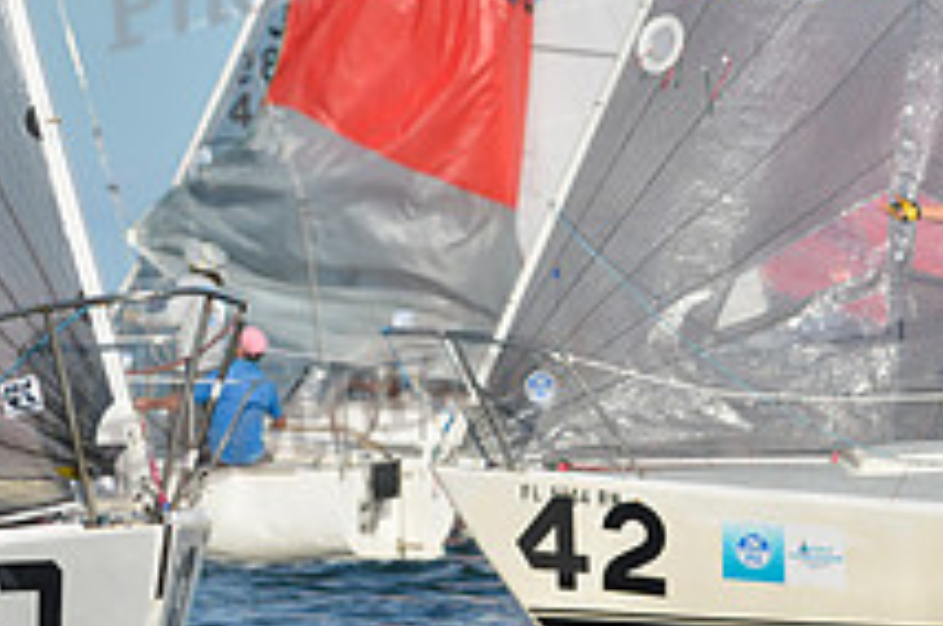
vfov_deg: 2.0
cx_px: -123
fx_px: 17759
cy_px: 227
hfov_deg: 3.0
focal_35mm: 679
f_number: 7.1
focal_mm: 250
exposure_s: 1/1000
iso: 200
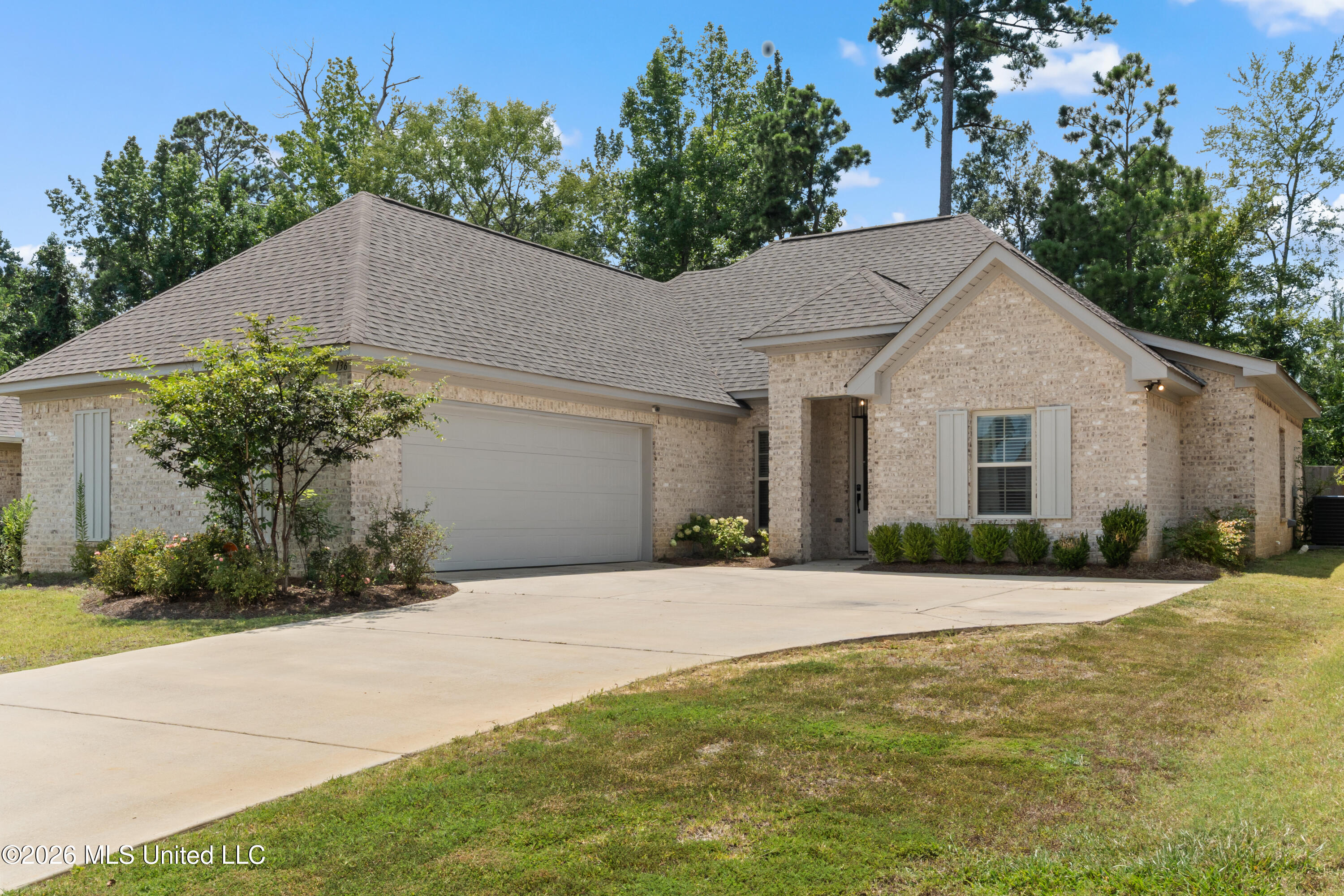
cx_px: 672
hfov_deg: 60.3
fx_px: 1157
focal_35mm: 31
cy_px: 448
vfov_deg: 42.3
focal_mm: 21
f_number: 14
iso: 200
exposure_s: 1/160
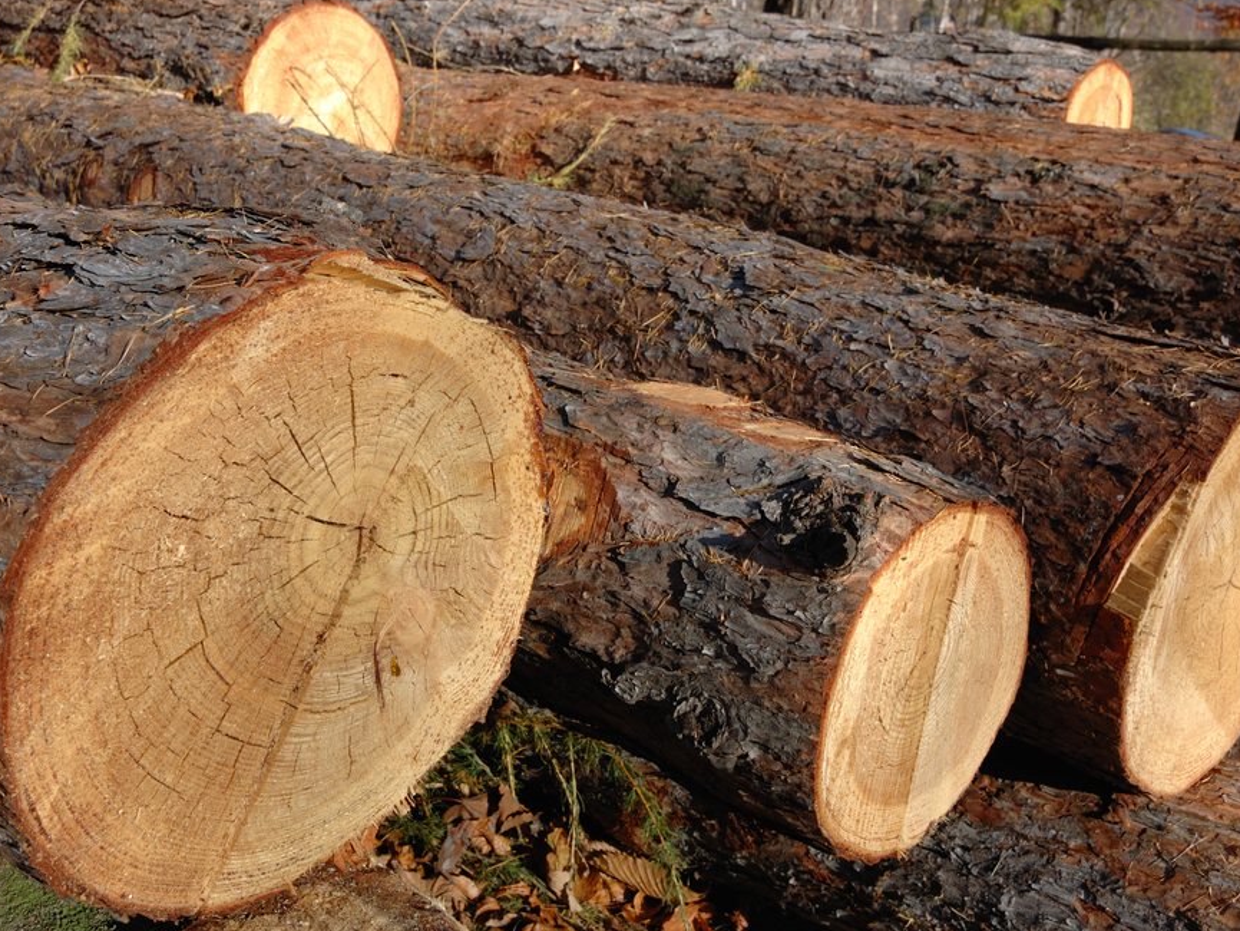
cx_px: 539
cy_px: 467
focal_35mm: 40
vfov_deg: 36.0
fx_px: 1433
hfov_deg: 46.7
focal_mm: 24
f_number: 11
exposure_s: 1/160
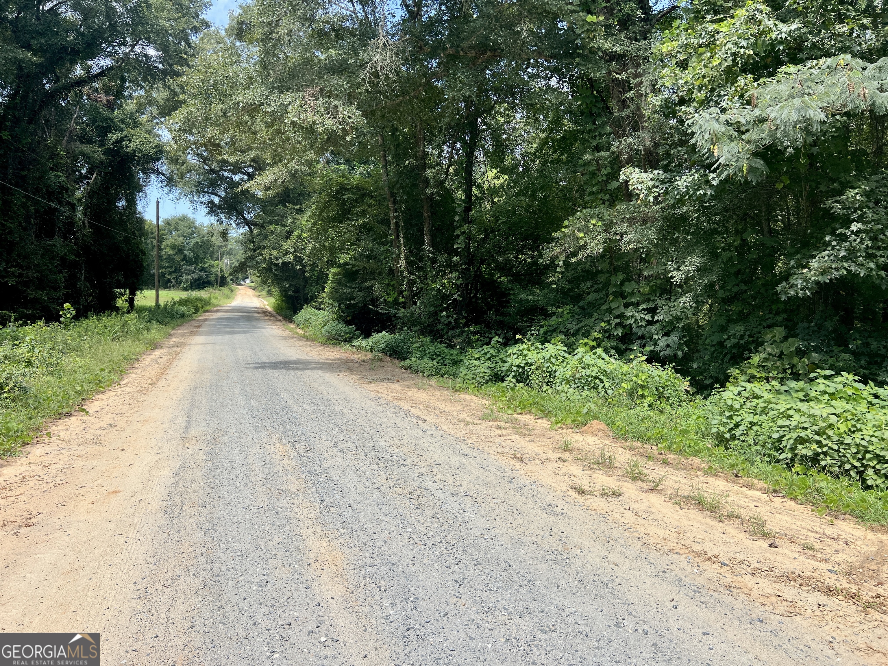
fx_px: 667
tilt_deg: -4.3
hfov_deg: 67.3
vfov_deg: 53.1
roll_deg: -1.7
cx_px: 444
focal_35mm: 26
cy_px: 333
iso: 50
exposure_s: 1/2632
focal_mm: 5.7
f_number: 1.5
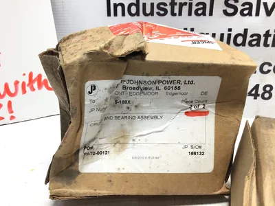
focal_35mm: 31
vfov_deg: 45.4
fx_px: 246
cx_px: 138
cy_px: 103
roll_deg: -0.2
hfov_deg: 58.4
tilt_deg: -23.1
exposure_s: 1/60
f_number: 2.4
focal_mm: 3.3
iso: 25
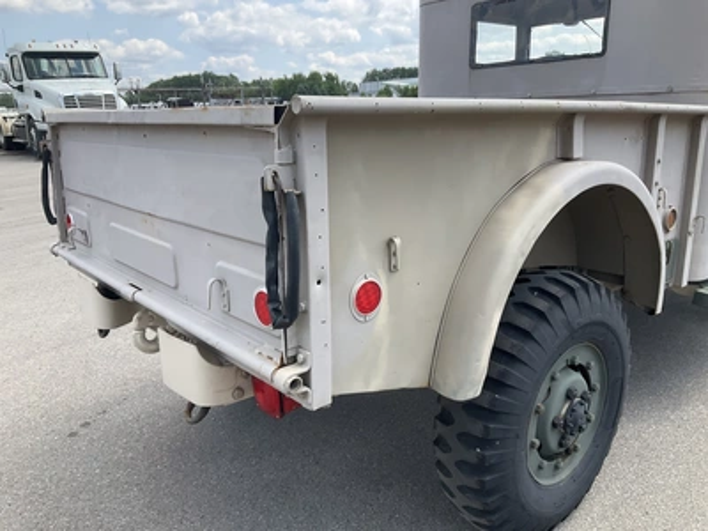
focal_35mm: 29
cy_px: 266
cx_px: 354
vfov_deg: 48.2
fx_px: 593
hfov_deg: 61.7
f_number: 1.8
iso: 25
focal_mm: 3
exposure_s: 1/759
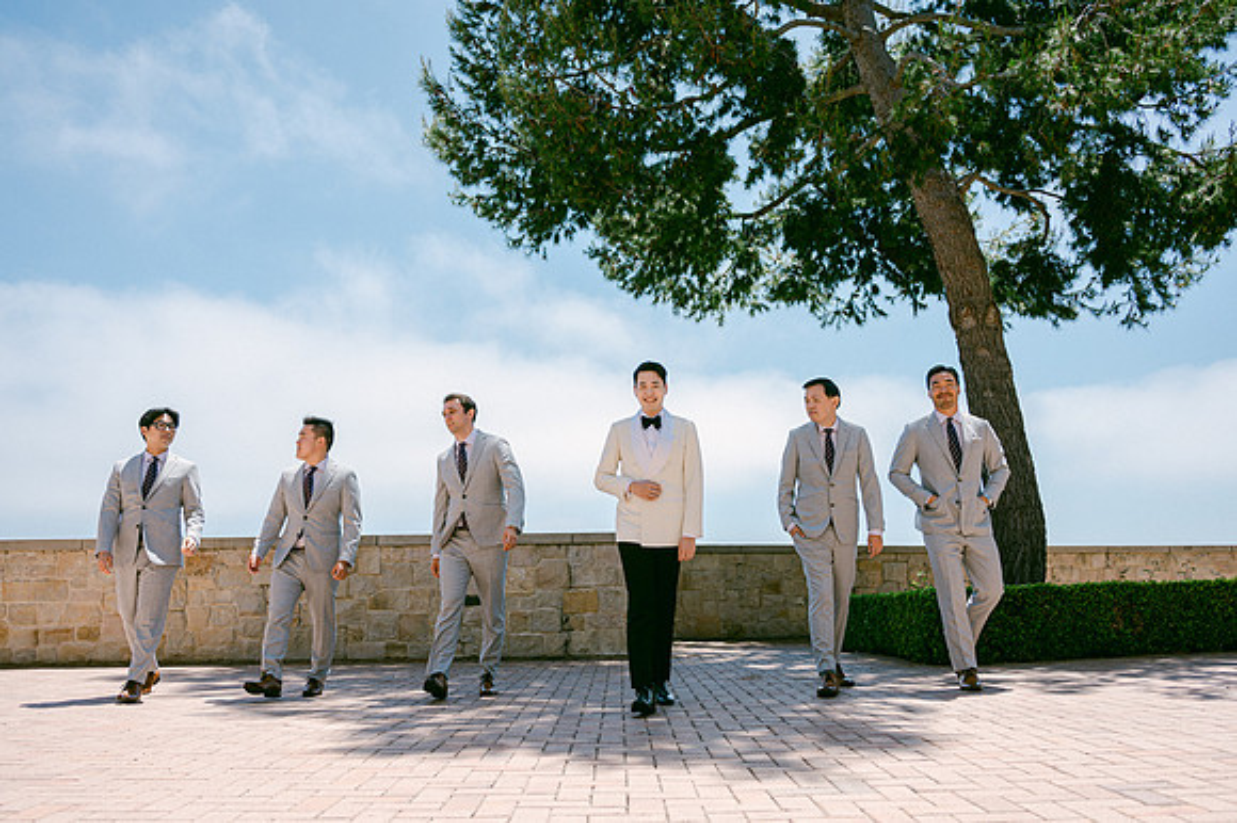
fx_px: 1004
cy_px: 424
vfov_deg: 44.6
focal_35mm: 29
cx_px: 628
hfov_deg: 63.3
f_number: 4
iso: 100
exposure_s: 1/1600
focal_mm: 28
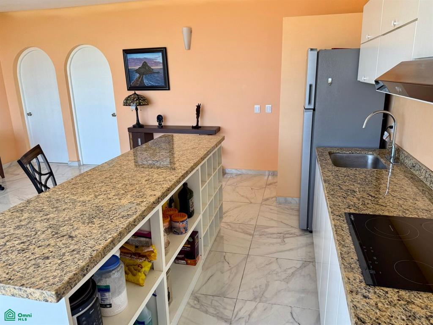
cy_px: 162
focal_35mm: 24
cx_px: 216
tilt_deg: -16.3
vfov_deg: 56.8
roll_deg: -0.1
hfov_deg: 71.6
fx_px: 300
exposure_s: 1/240
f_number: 1.78
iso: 64
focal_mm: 6.76
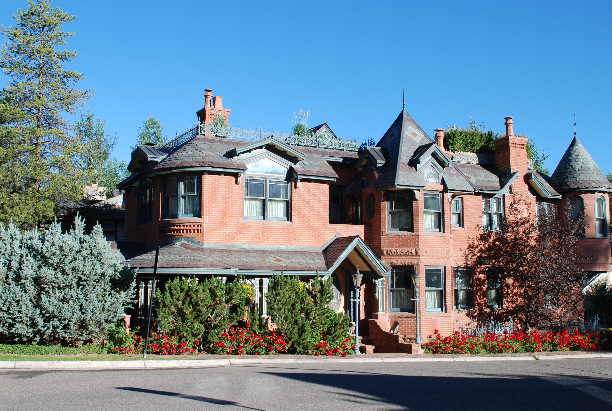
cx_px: 281
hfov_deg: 49.4
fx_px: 664
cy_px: 195
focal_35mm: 39
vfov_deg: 34.4
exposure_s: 1/200
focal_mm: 22
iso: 100
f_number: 7.1
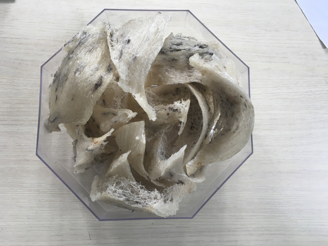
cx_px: 164
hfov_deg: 61.7
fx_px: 275
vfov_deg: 48.2
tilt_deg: -81.3
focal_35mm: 29
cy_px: 123
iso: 32
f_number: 2.2
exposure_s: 1/33
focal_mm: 4.15
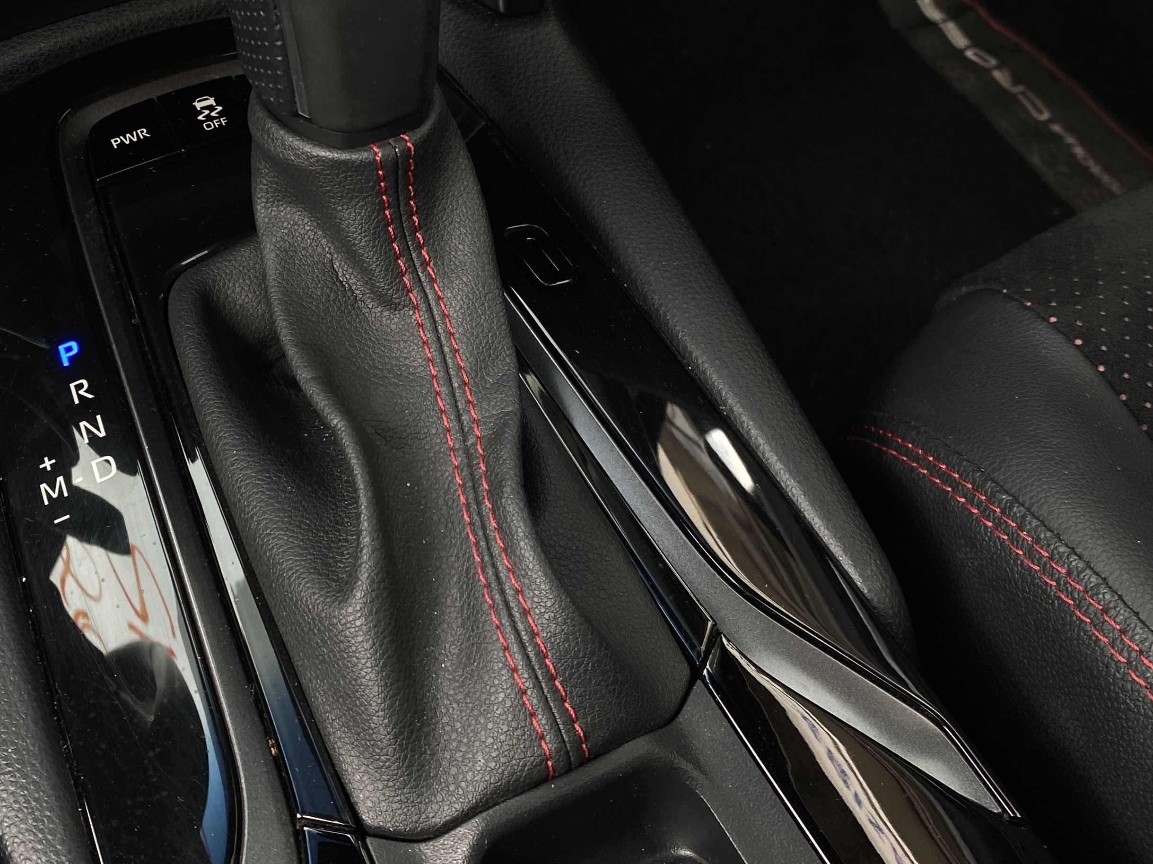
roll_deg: -2.6
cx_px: 420
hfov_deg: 43.5
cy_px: 242
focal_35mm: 43
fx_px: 1432
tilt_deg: -44.1
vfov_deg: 33.1
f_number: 1.8
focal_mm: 4.25
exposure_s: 1/121
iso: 64
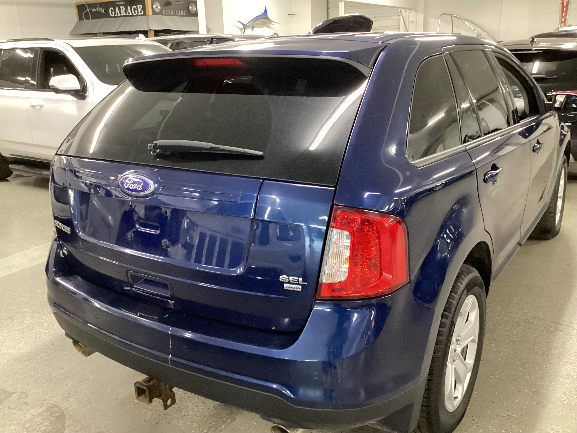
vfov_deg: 45.4
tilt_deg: -18.8
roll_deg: +1.5
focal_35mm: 31
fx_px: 517
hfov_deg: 58.4
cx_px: 288
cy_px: 216
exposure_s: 1/30
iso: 500
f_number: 2.4
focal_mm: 3.3
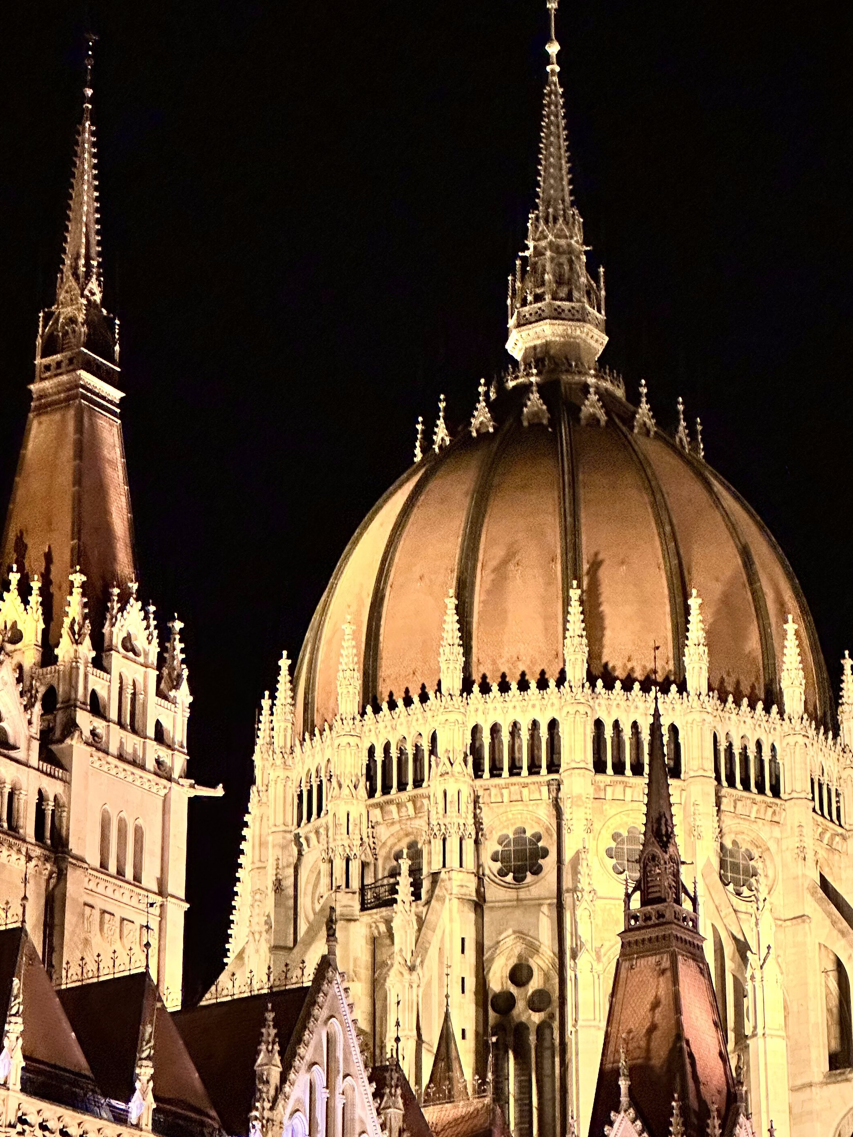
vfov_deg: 18.7
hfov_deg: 14.1
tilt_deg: +23.1
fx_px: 3449
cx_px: 507
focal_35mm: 105
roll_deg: +0.0
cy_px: 561
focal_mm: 9
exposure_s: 1/34
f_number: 2.8
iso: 1000
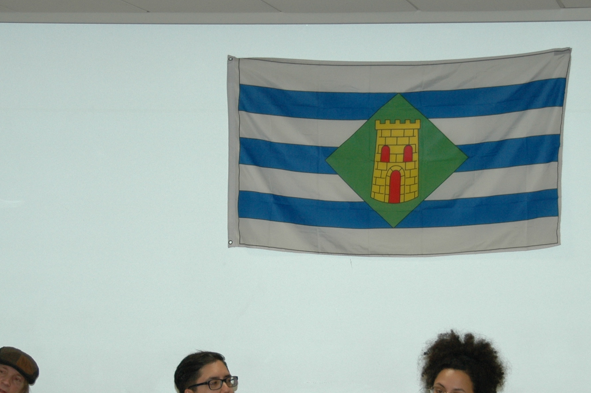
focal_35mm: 117
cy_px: 302
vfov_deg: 11.7
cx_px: 298
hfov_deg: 17.5
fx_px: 1919
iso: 400
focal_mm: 46
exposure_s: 1/60
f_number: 4.8
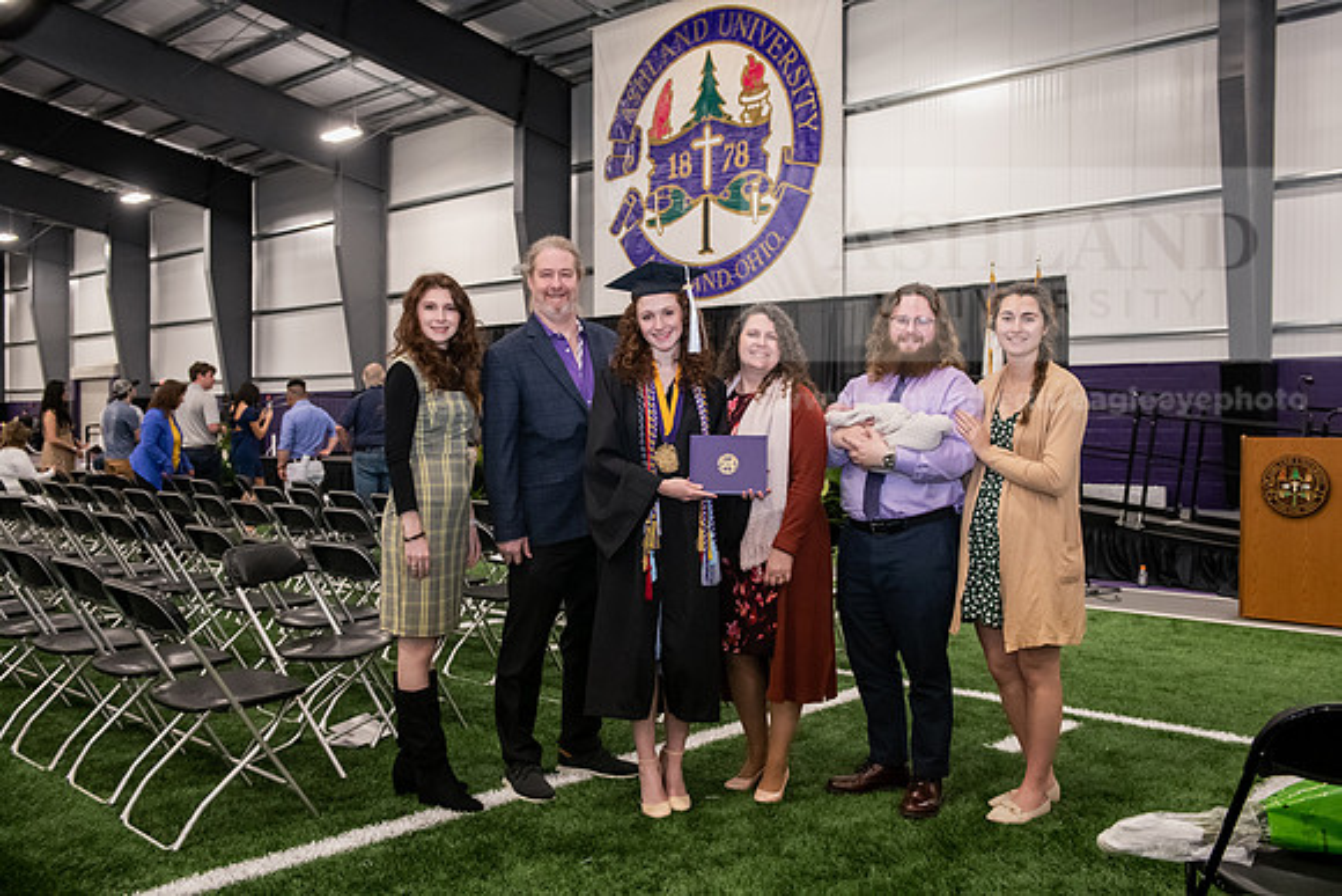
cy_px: 448
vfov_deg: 41.1
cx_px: 671
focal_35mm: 32
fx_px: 1193
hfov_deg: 58.7
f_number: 5
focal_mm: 32
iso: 3200
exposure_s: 1/160
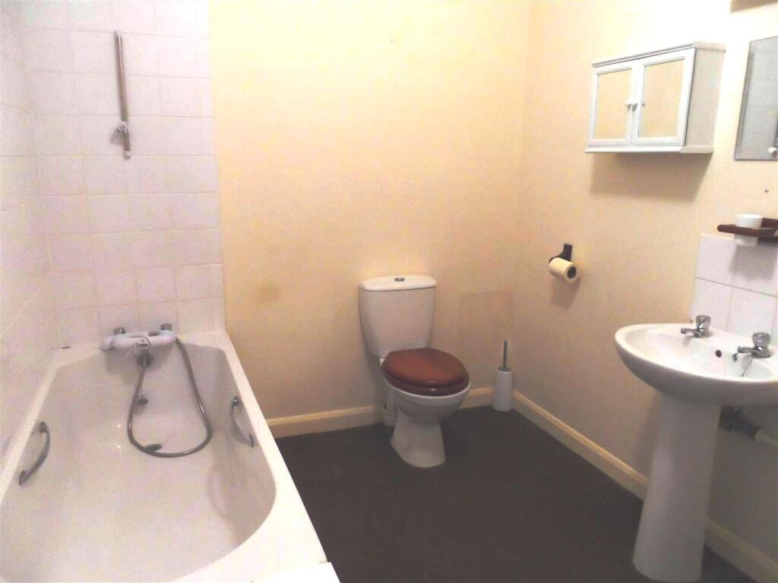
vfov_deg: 56.8
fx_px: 539
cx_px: 389
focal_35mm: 24
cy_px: 292
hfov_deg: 71.6
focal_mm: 4
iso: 400
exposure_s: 1/10
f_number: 3.2
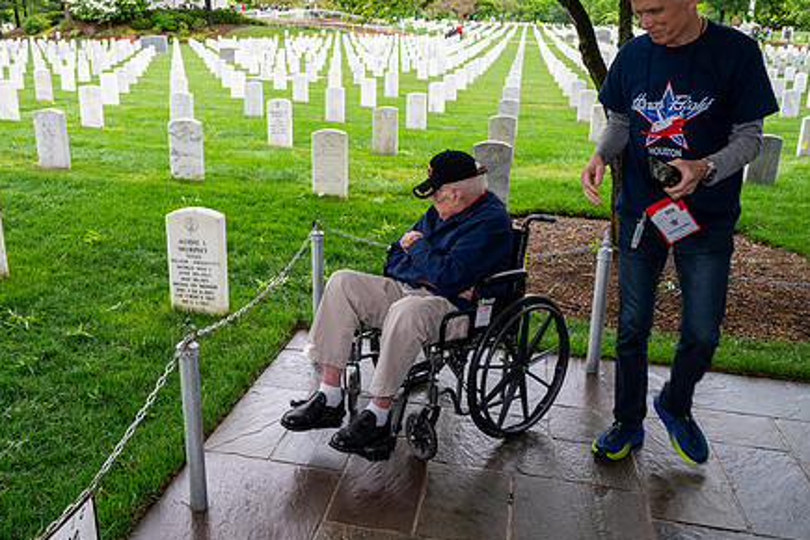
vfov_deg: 41.1
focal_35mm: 32
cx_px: 313
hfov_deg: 58.1
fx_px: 720
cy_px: 255
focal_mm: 24
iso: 450
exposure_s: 1/100
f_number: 6.3
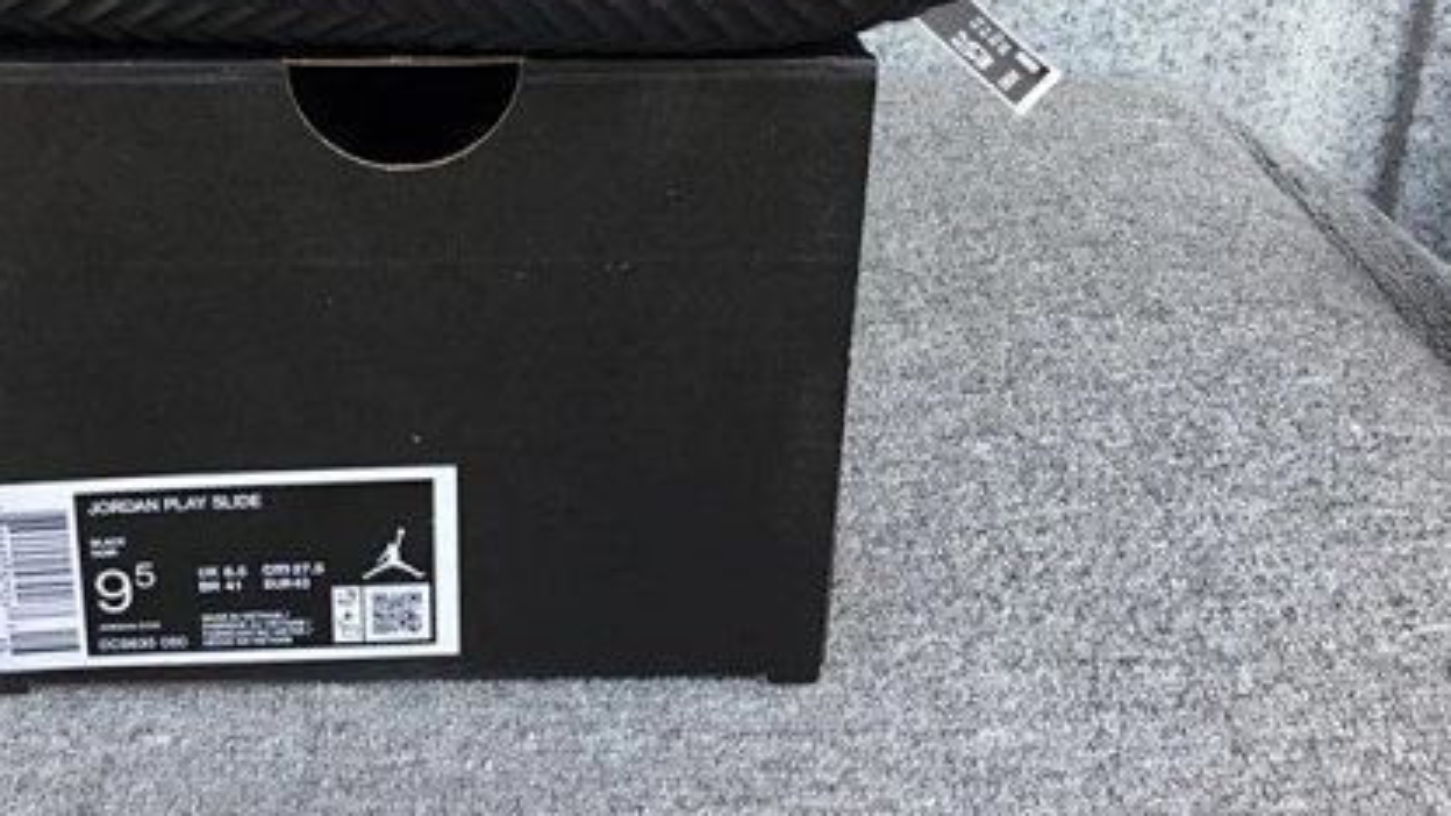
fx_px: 2001
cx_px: 387
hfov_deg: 39.0
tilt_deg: -20.8
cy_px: 10
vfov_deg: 22.2
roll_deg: -0.6
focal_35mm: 52
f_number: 2.4
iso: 25
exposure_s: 1/105
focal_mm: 3.3
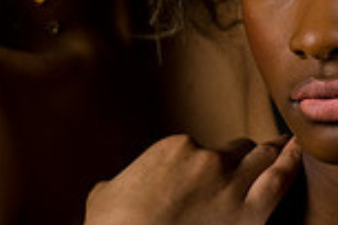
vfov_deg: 2.7
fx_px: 4807
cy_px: -88
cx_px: 276
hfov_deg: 4.0
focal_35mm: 512
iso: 200
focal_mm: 135
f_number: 5.6
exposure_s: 1/125
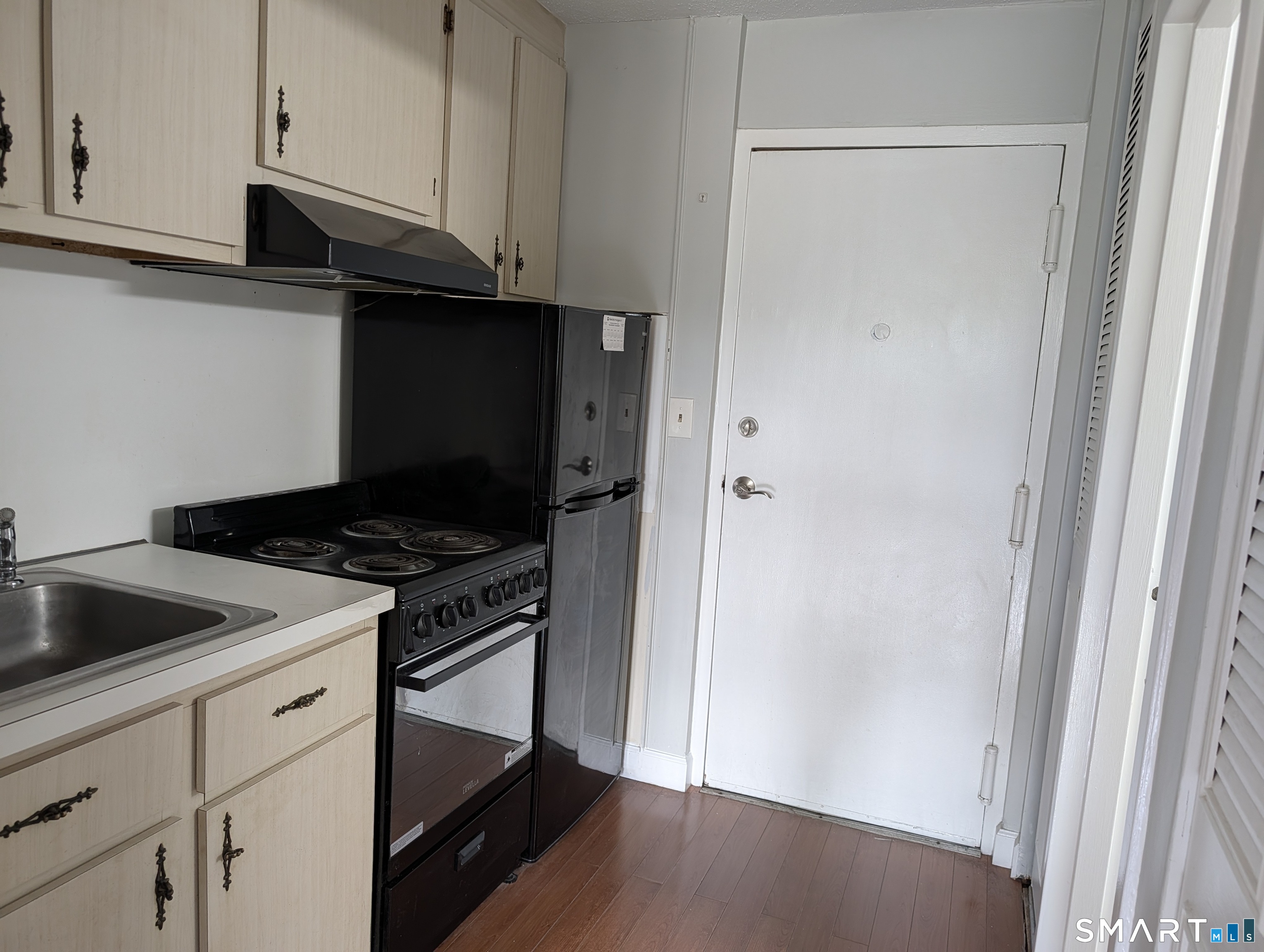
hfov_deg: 71.5
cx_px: 632
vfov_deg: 56.9
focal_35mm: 24
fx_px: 878
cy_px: 476
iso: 177
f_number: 1.68
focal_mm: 6.9
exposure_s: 1/30
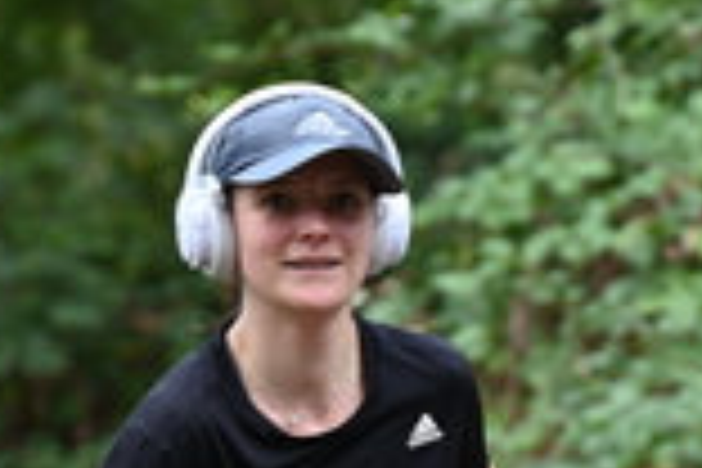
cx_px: 306
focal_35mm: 707
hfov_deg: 2.9
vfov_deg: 1.9
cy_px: 520
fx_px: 13785
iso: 400
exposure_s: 1/250
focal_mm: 200
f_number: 6.3
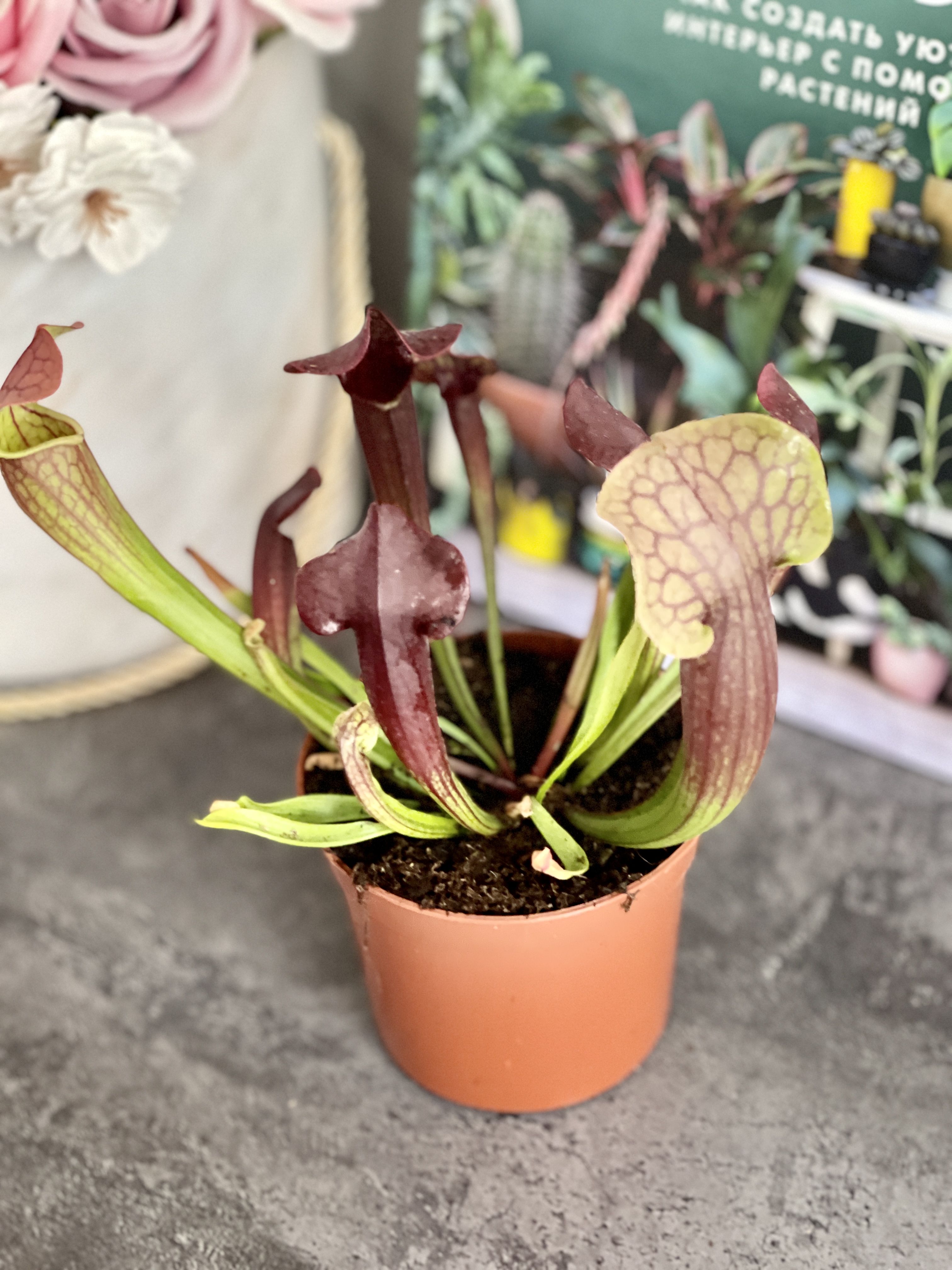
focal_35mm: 64
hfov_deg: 22.9
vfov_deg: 30.3
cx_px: 476
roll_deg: +4.1
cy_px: 635
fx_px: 2347
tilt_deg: -39.9
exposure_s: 1/25
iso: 320
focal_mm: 7.5
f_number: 2.2
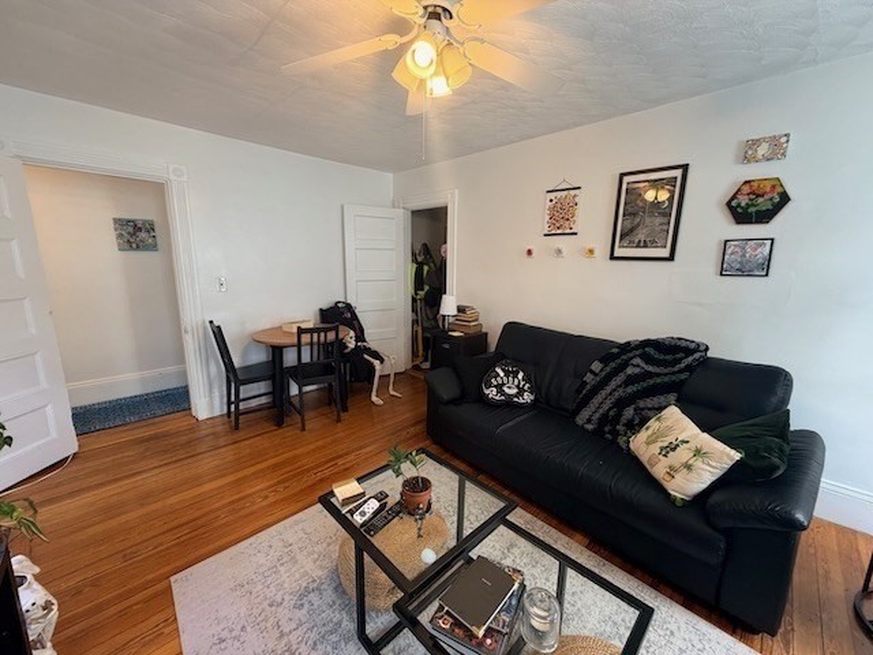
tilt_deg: -11.1
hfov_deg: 102.1
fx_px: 353
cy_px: 328
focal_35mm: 14
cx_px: 436
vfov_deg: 85.7
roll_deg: -0.2
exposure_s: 1/60
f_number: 2.2
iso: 160
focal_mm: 2.22
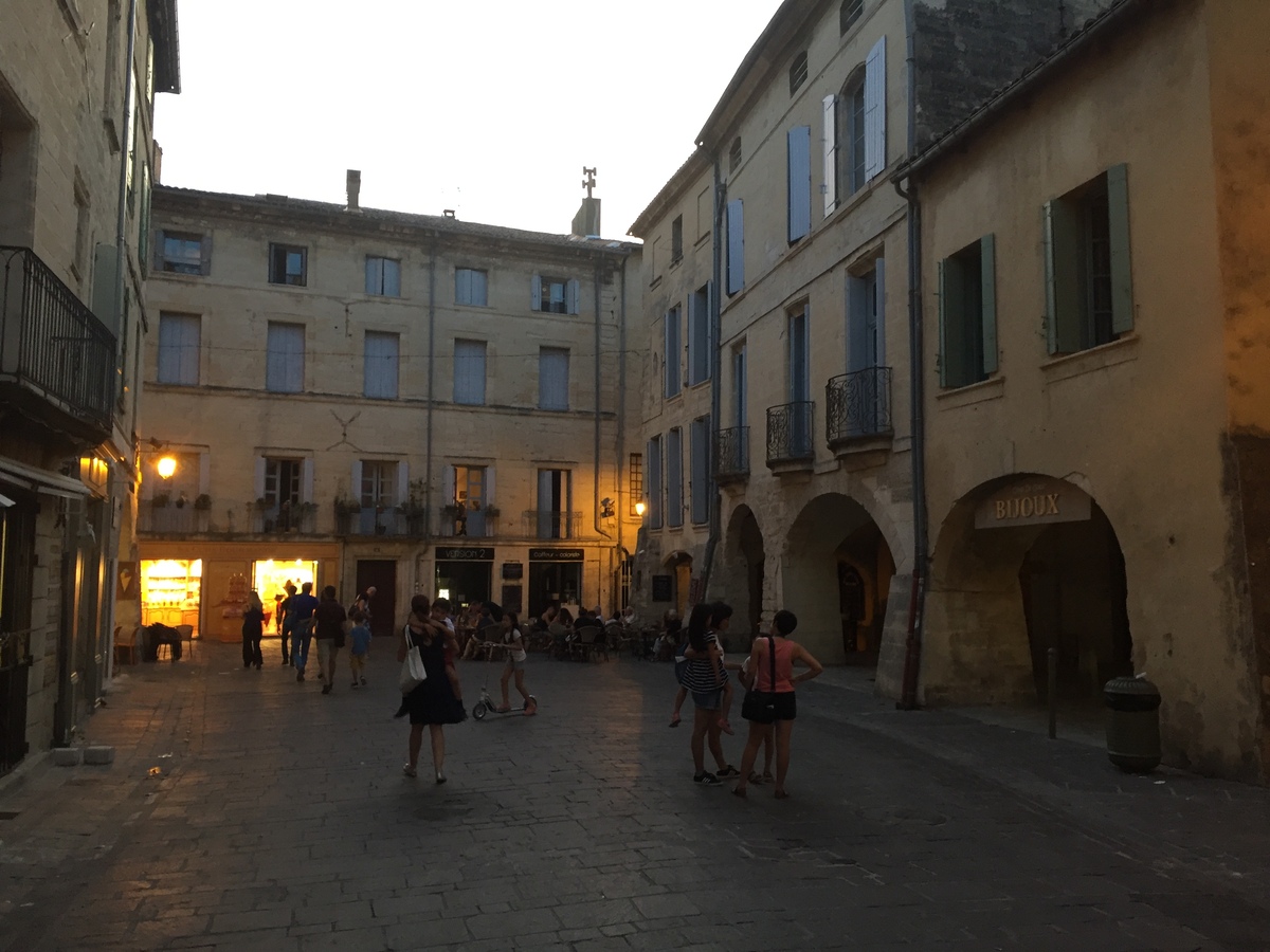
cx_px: 635
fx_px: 1064
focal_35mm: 29
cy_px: 476
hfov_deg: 61.7
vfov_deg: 48.2
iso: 125
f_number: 2.2
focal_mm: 4.15
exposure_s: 1/33
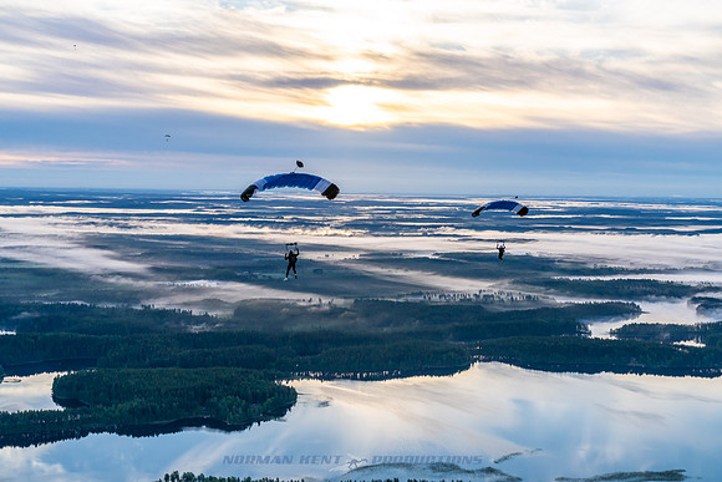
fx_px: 923
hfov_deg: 42.7
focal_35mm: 46
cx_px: 361
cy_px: 241
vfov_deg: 29.3
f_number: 5.6
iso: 1000
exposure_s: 1/2000
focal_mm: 46
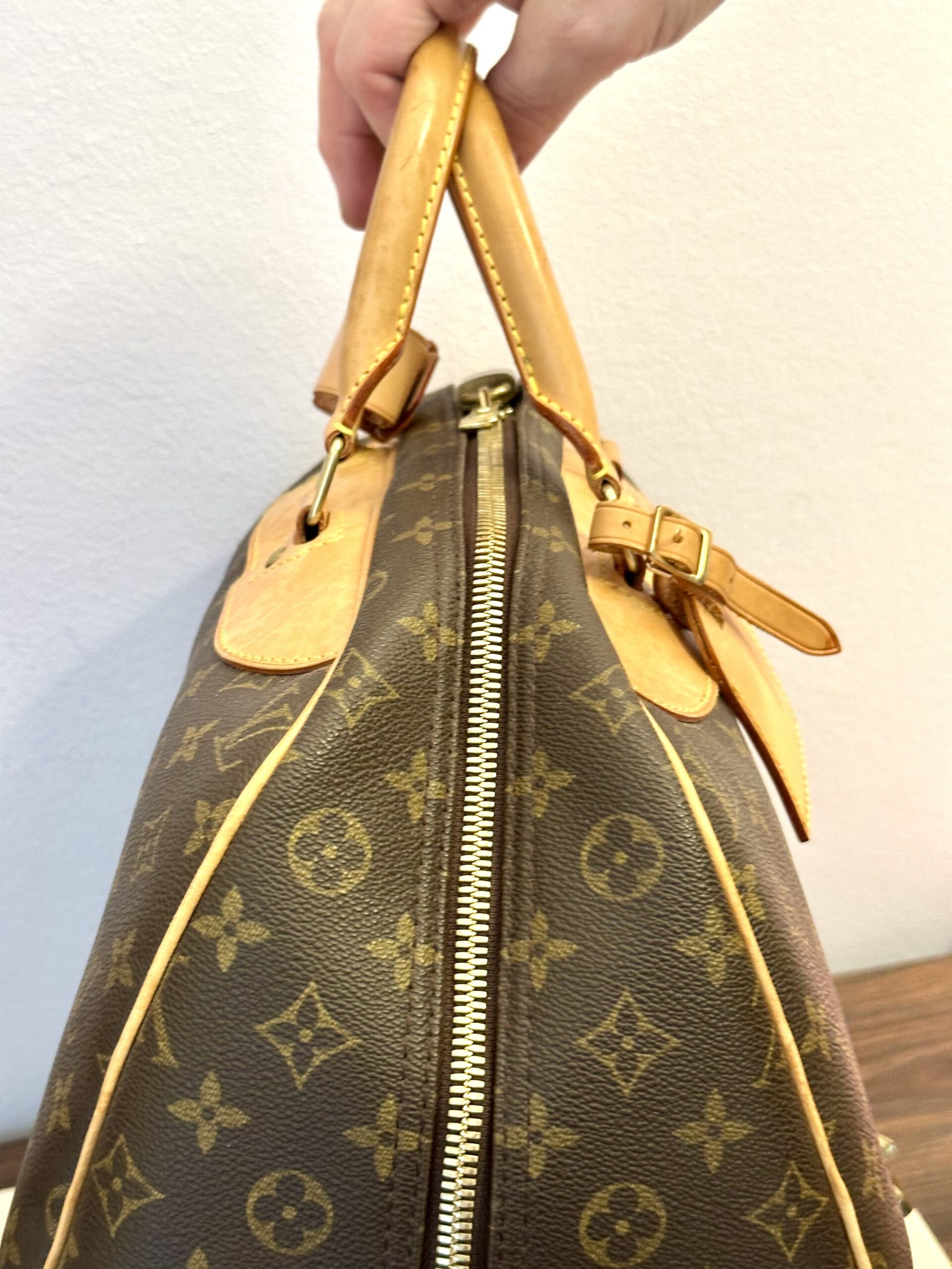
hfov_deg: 30.3
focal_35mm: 48
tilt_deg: -27.0
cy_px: 634
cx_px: 476
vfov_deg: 39.7
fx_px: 1760
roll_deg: +2.4
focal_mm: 6.86
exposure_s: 1/50
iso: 160
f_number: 1.78
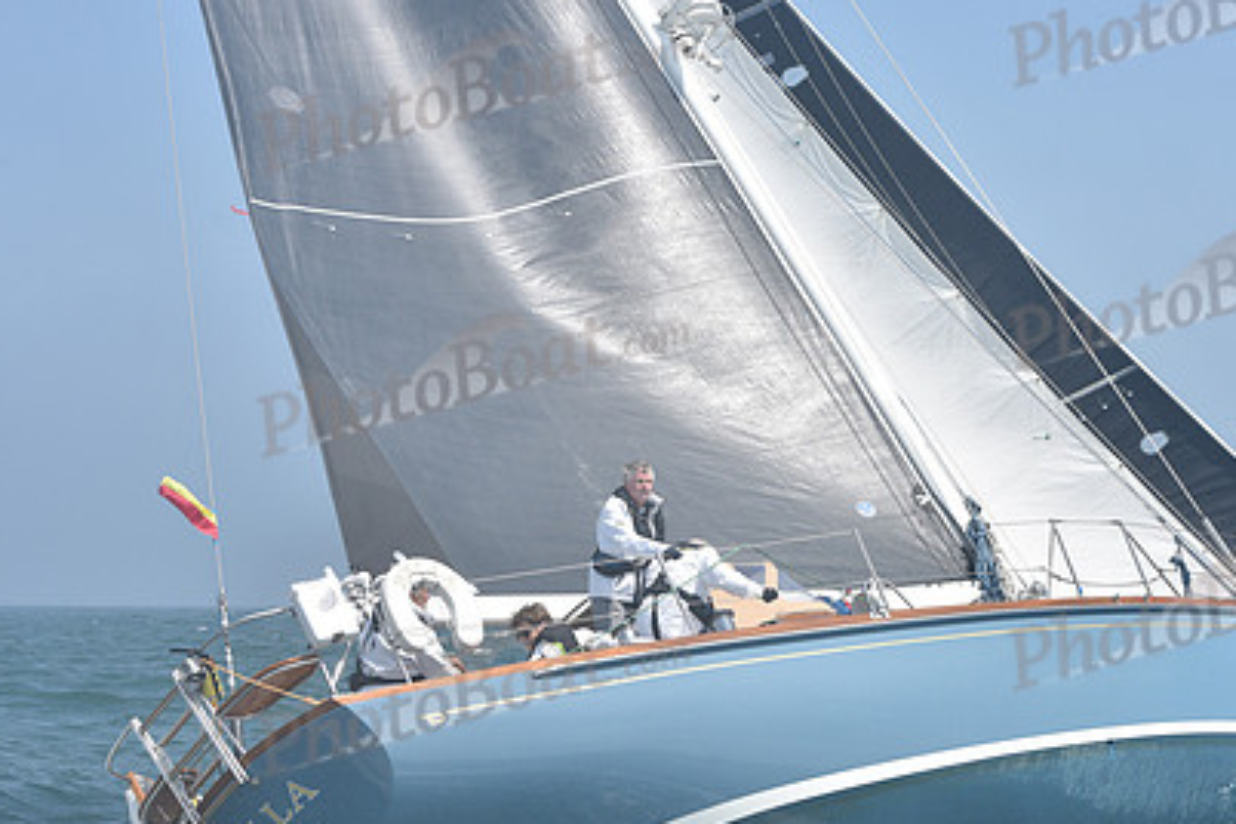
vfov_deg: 13.5
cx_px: 852
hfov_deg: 20.1
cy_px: 493
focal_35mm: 101
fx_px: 3467
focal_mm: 70
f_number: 10
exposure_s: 1/1000
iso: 320
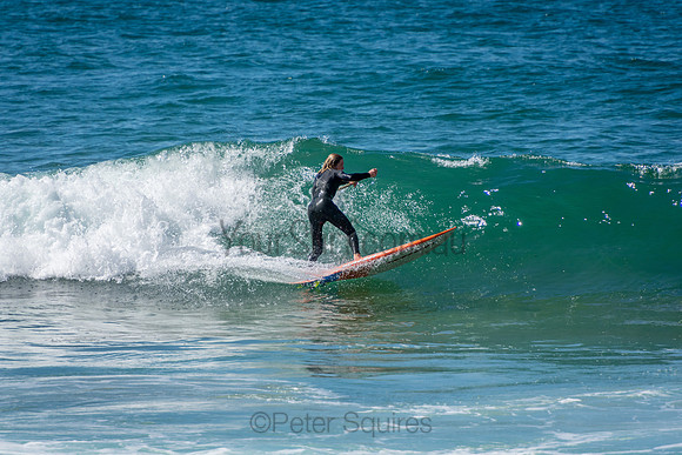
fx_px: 11369
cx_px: 341
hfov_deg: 3.4
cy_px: 228
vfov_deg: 2.3
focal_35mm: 600
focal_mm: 400
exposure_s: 1/2000
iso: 320
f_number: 5.6
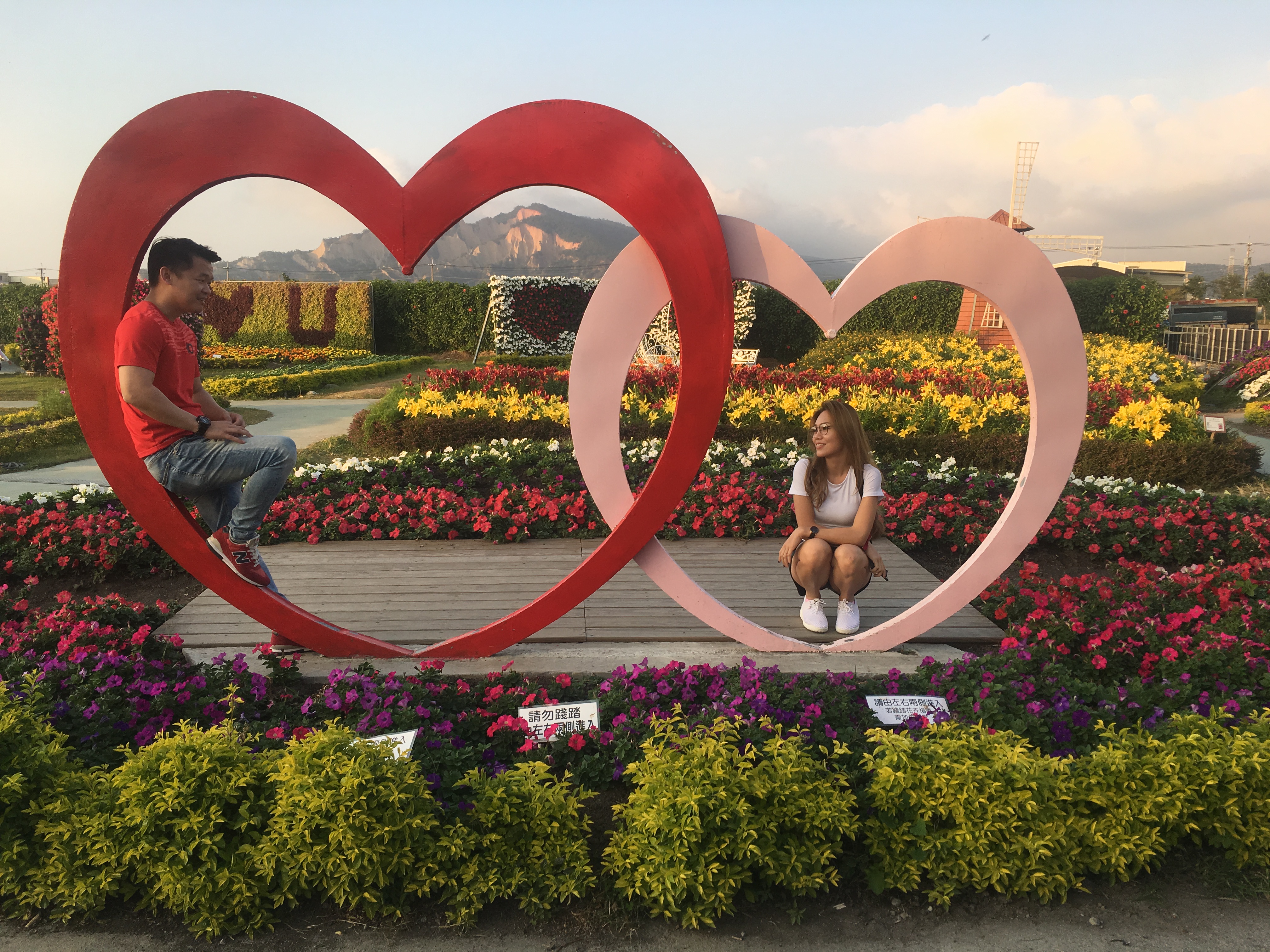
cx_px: 635
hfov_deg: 61.7
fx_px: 1064
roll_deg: -1.0
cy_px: 476
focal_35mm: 29
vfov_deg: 48.2
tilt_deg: -8.1
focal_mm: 4.15
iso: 25
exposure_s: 1/394
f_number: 2.2
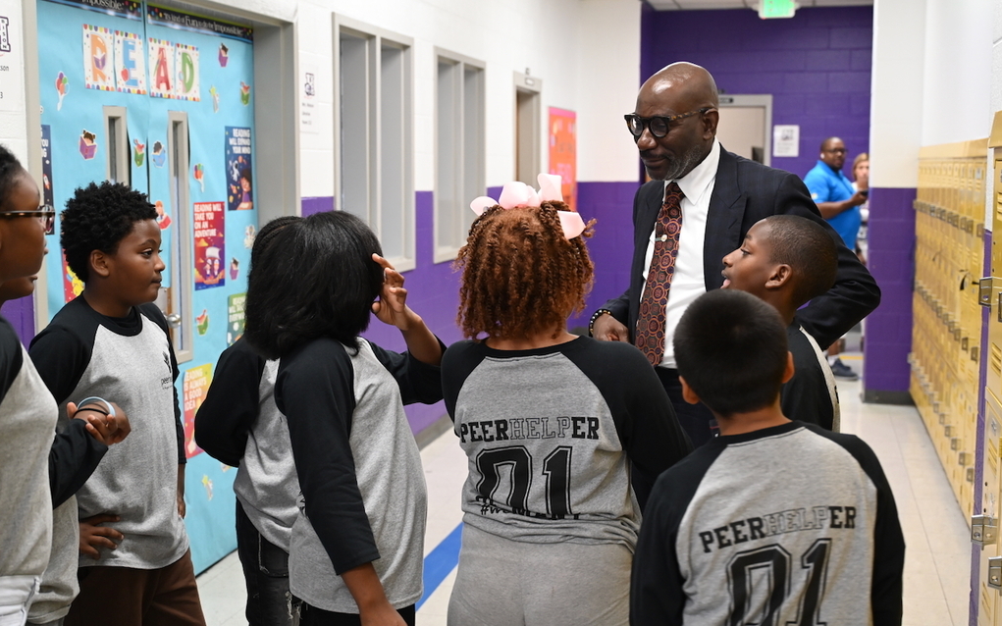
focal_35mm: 46
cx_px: 501
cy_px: 308
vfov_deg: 28.0
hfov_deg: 43.5
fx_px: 1256
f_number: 4
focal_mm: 45
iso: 1800
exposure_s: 1/125
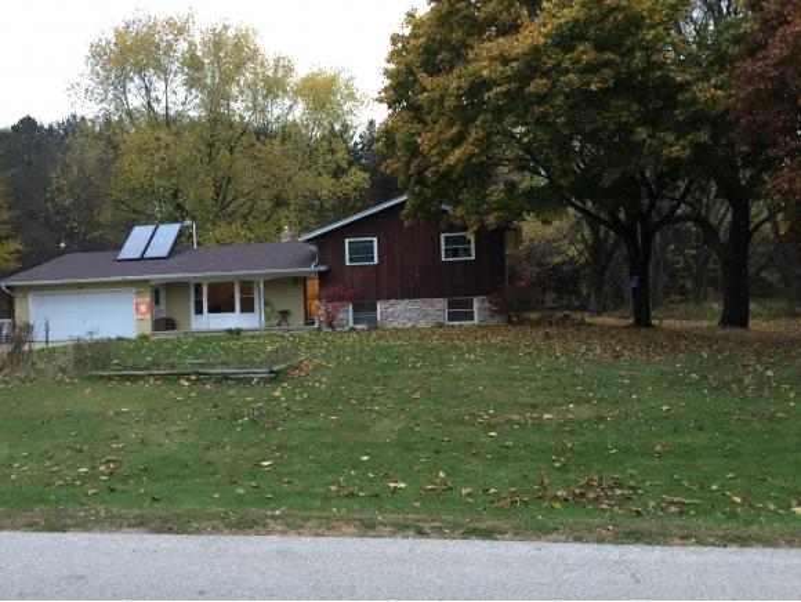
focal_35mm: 29
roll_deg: +3.1
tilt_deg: -0.1
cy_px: 301
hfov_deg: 61.6
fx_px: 672
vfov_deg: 48.3
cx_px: 400
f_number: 2.2
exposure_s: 1/15
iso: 64
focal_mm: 4.15
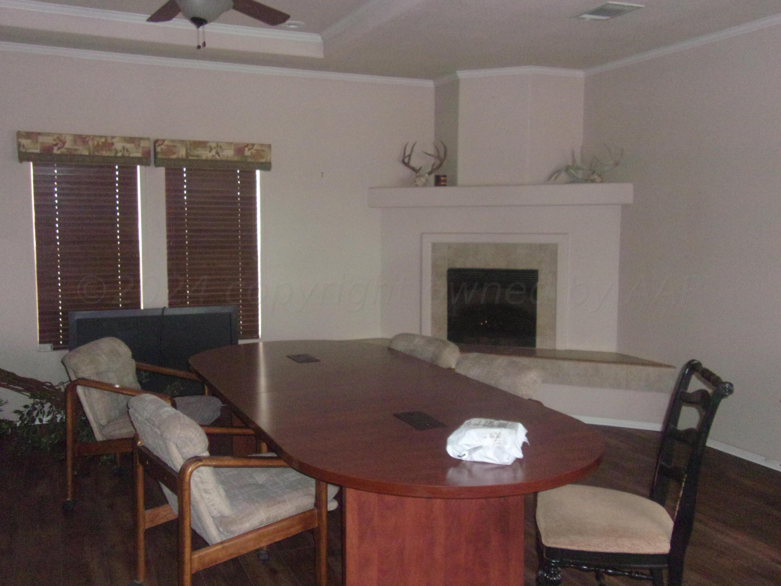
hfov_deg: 54.0
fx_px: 767
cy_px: 293
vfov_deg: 41.8
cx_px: 390
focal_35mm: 34
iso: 640
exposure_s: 1/34
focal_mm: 6.1
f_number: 3.3
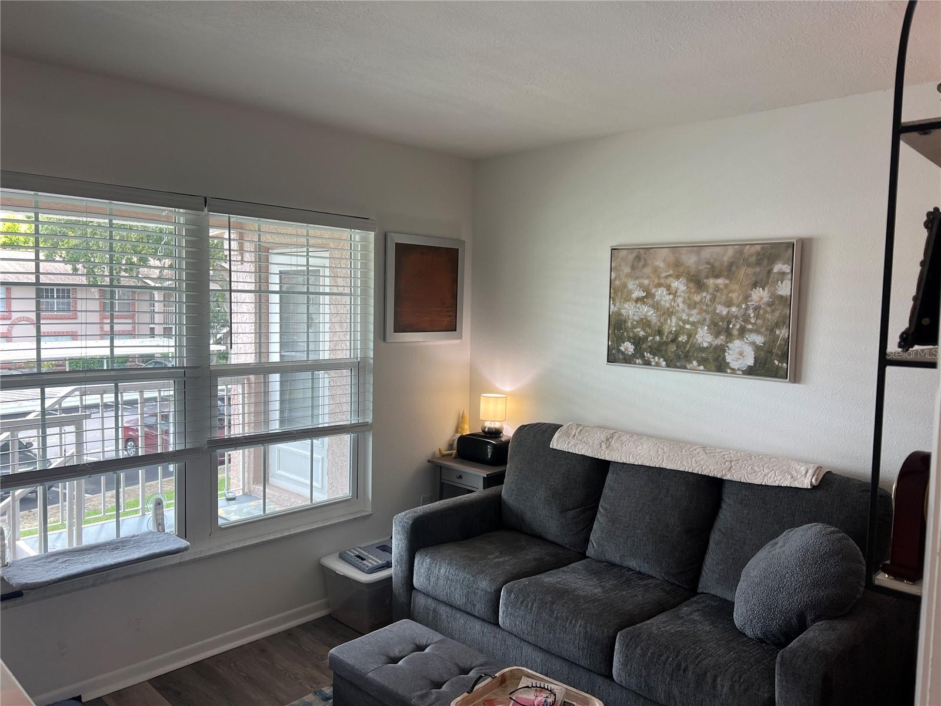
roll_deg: -0.5
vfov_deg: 53.1
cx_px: 470
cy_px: 353
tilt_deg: -3.0
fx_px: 707
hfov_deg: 67.3
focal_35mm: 26
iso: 50
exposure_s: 1/120
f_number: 1.5
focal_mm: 5.7
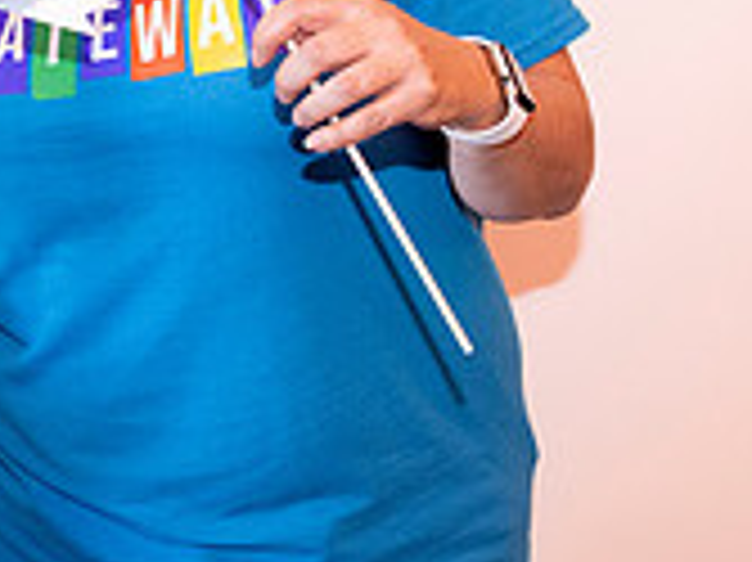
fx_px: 2931
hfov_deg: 13.7
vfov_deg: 10.8
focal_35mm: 135
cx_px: -408
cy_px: -46
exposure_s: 1/60
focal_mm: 35
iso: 1000
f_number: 5.6
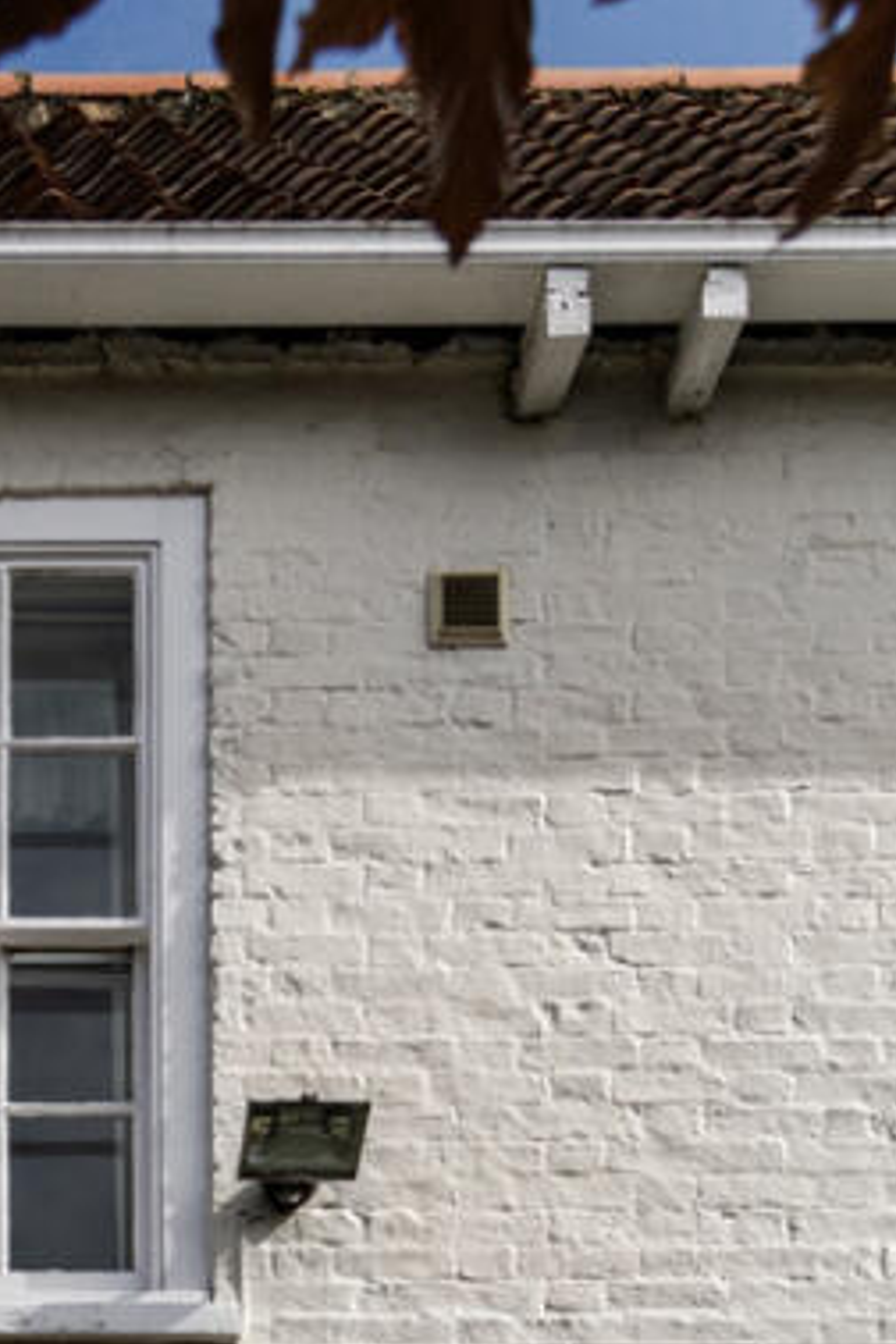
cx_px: -252
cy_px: 1760
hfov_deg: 19.4
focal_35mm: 65
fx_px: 2426
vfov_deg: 26.2
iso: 250
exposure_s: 1/1250
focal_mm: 24
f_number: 8
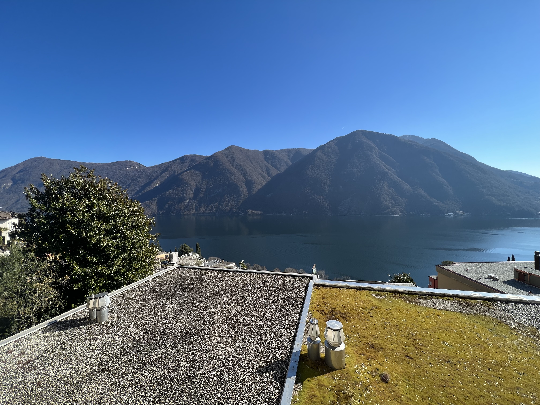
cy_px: 202
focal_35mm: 13
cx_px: 270
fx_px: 203
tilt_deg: -1.3
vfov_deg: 89.9
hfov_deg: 106.2
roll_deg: +1.6
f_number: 1.8
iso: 32
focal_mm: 1.57
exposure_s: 1/827
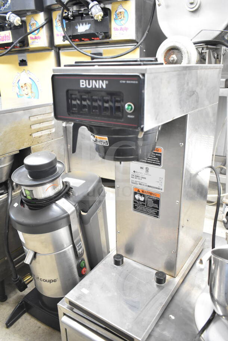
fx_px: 285
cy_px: 170
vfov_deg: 61.9
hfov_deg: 43.6
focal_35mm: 30
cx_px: 114
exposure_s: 1/30
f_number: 3.5
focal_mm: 20
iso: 2200
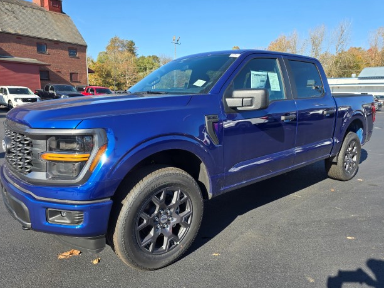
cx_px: 191
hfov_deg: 71.6
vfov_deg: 56.8
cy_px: 141
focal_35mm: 24
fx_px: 266
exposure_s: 1/373
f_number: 1.7
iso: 12
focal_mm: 6.3
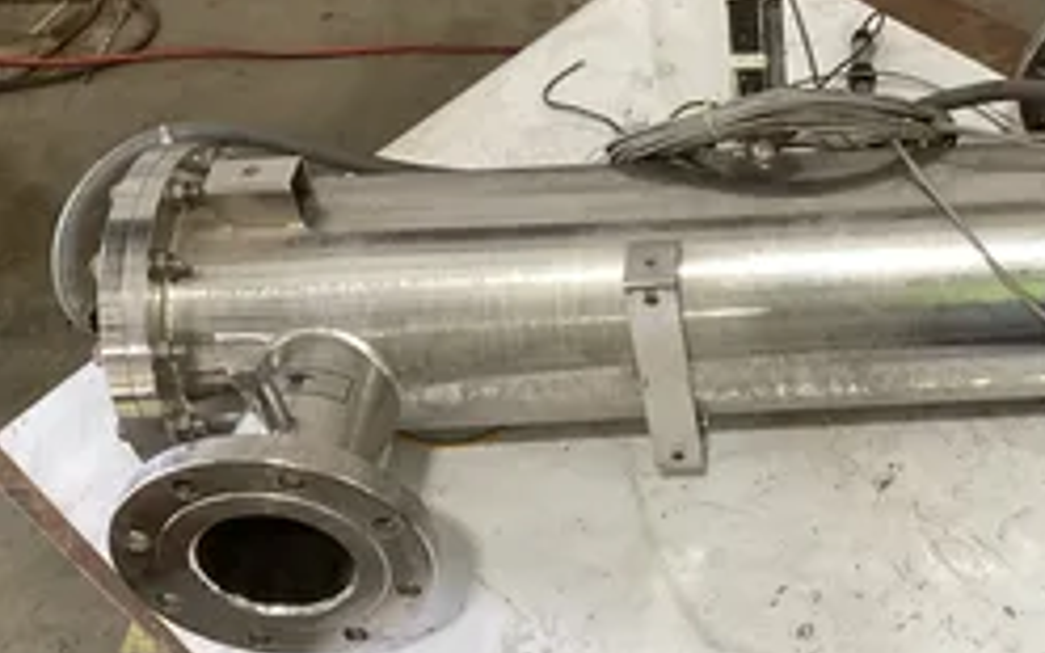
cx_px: 839
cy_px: 240
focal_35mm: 53
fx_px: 1509
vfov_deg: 24.3
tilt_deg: -49.2
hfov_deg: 36.8
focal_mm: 3.3
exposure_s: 1/50
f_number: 2.4
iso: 200
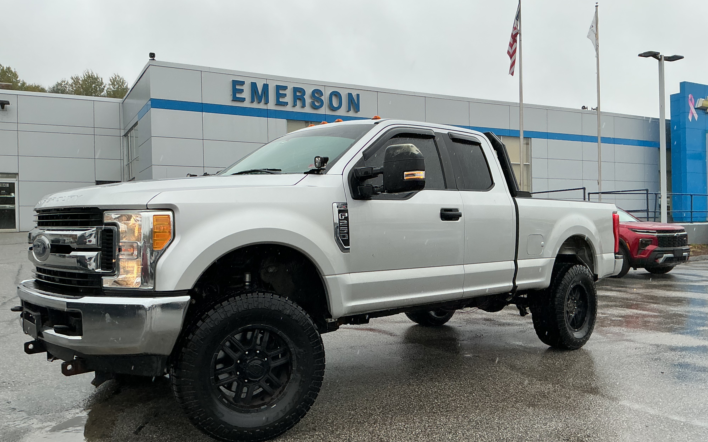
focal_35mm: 31
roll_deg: +2.6
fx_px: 598
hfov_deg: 61.2
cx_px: 354
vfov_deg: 40.6
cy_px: 232
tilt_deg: -3.8
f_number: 1.8
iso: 25
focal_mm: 3
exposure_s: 1/260
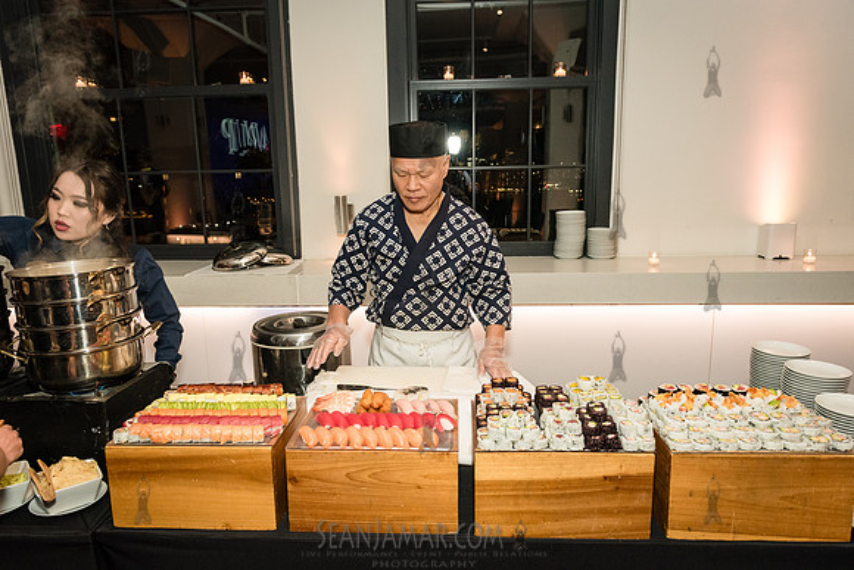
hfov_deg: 73.7
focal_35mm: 24
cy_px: 285
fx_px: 569
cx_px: 427
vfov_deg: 53.2
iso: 4000
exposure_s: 1/160
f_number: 4.5
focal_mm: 24
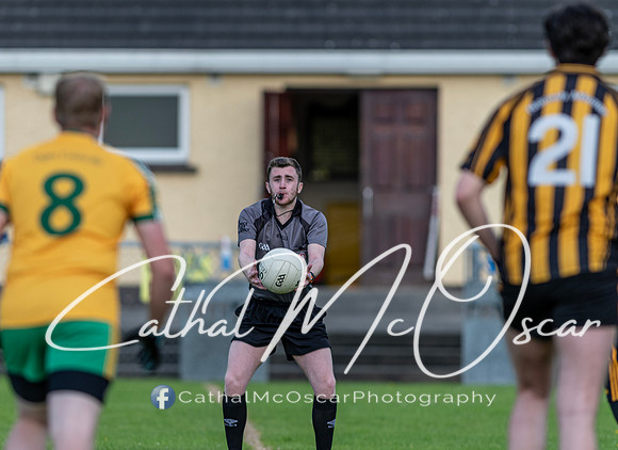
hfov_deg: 3.9
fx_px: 9067
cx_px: 264
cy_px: 216
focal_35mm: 513
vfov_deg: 2.8
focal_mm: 300
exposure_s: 1/1000
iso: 125
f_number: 2.8
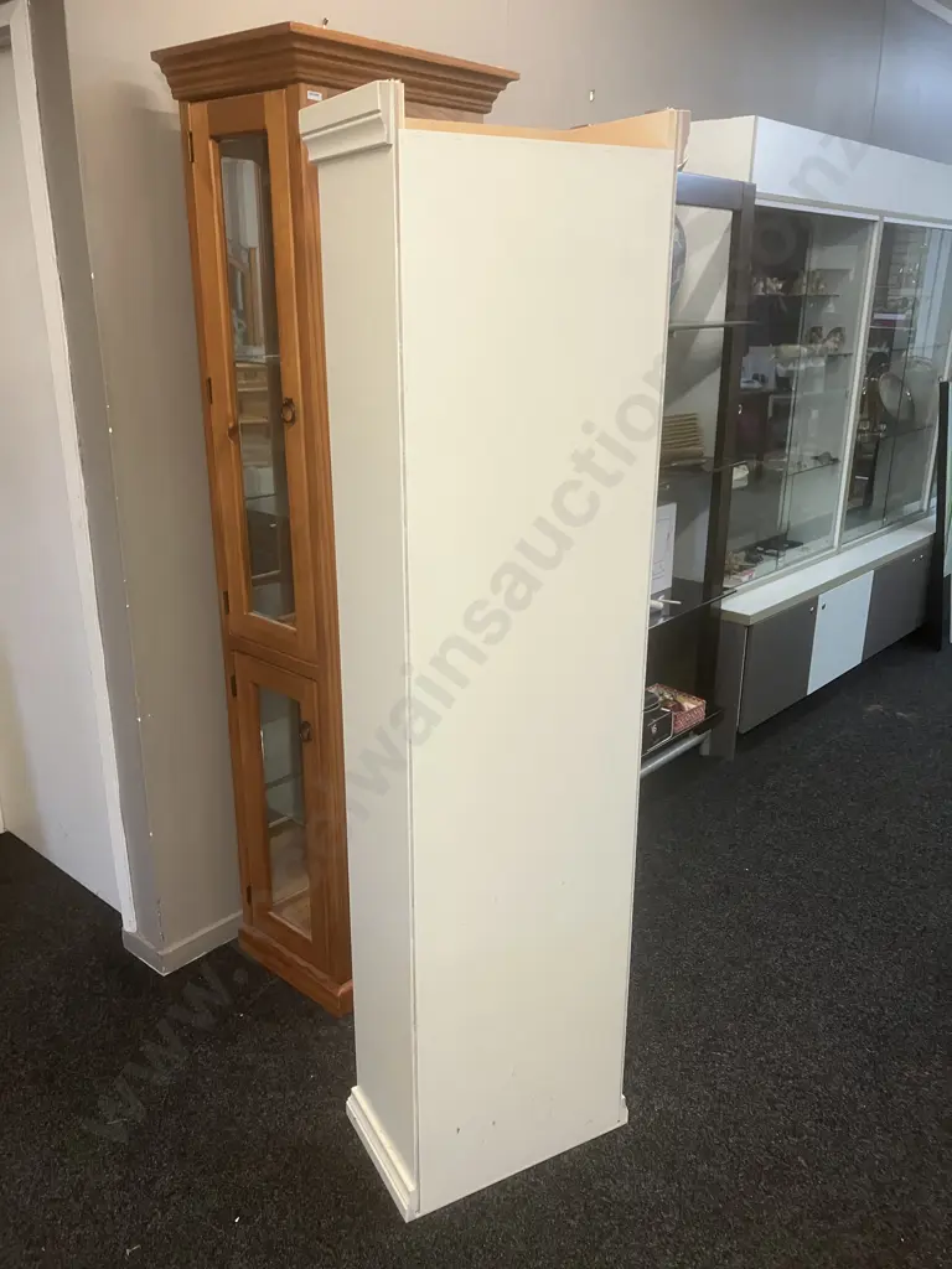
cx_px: 476
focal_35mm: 28
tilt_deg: -18.9
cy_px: 634
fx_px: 1027
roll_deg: -2.0
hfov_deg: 49.7
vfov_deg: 63.4
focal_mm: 3.99
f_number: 1.8
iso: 125
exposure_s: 1/50
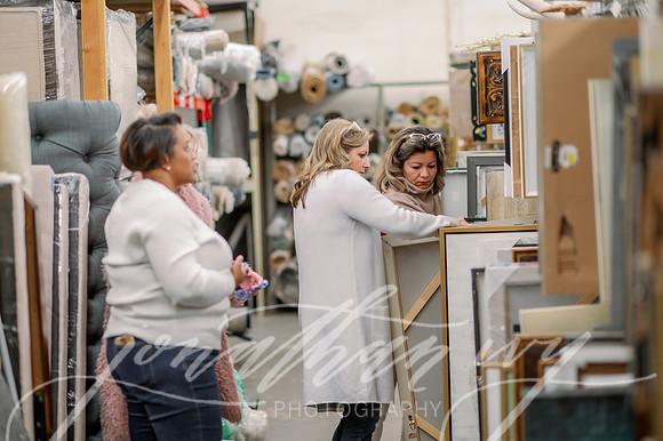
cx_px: 332
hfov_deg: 23.9
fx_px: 1564
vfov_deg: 16.1
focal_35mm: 85
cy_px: 220
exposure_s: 1/250
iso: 1000
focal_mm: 85
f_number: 2
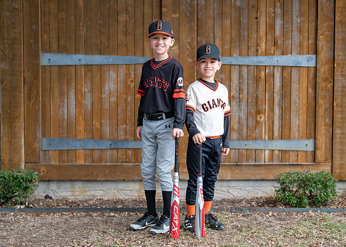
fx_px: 695
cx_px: 178
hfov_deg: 27.9
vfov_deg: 20.1
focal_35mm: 71
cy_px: 135
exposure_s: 1/320
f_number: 1.2
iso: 125
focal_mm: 50
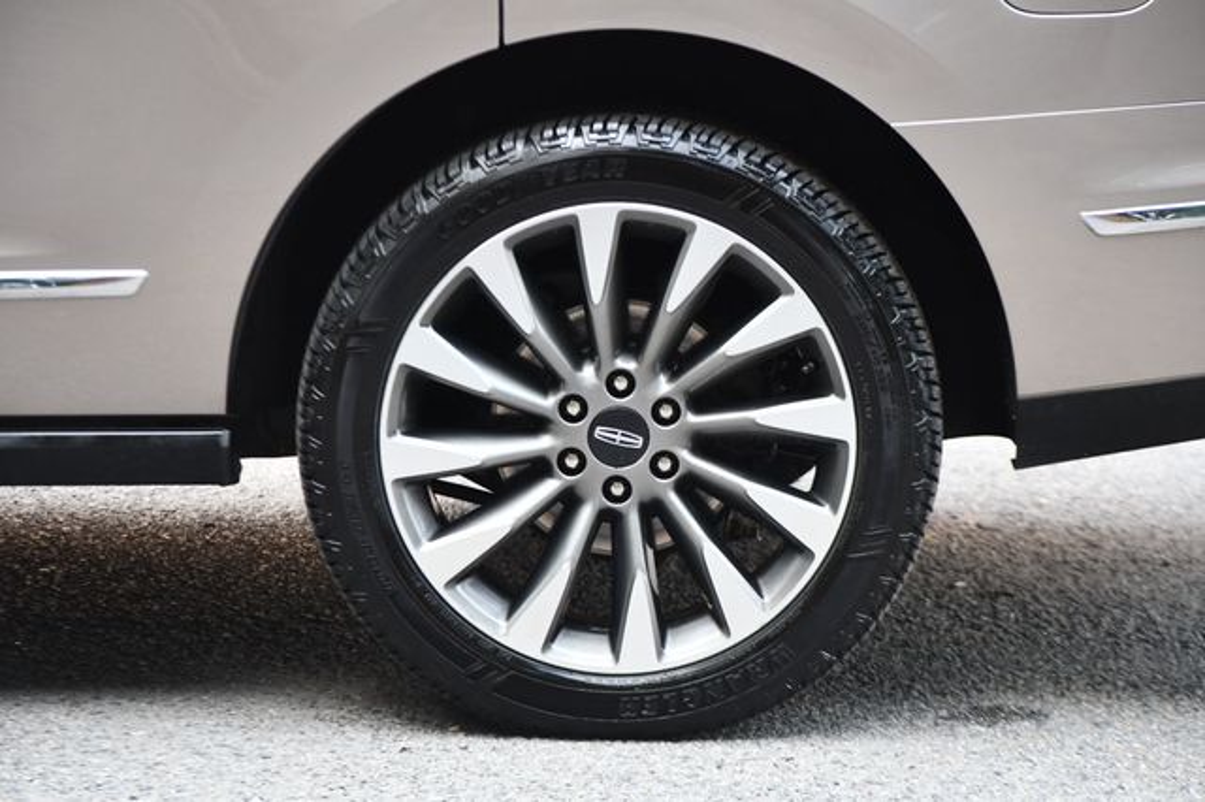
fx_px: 5520
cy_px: 401
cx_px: 602
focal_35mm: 165
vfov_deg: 8.3
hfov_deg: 12.5
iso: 800
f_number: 4.8
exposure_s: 1/200
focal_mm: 110
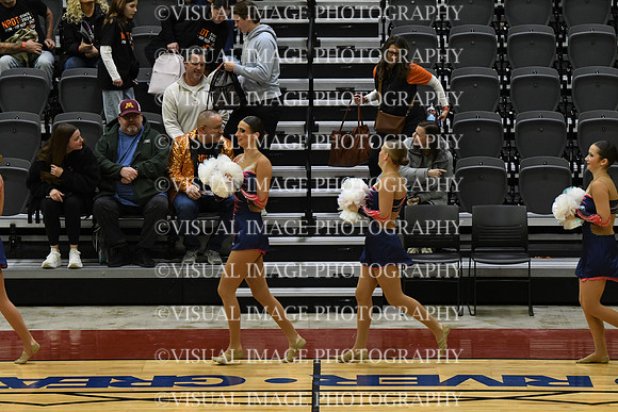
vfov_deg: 6.8
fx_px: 3468
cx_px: 309
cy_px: 206
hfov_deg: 10.2
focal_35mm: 202
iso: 4000
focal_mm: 135
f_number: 4
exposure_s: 1/500
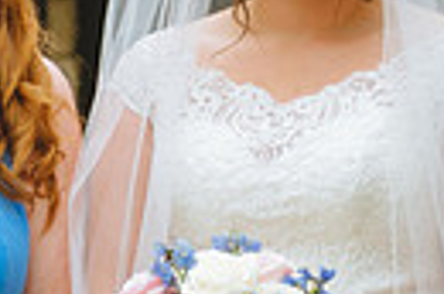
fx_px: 3359
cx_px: 166
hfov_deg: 7.6
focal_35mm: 273
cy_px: 80
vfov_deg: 5.0
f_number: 2.8
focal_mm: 56
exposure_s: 1/320
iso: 125
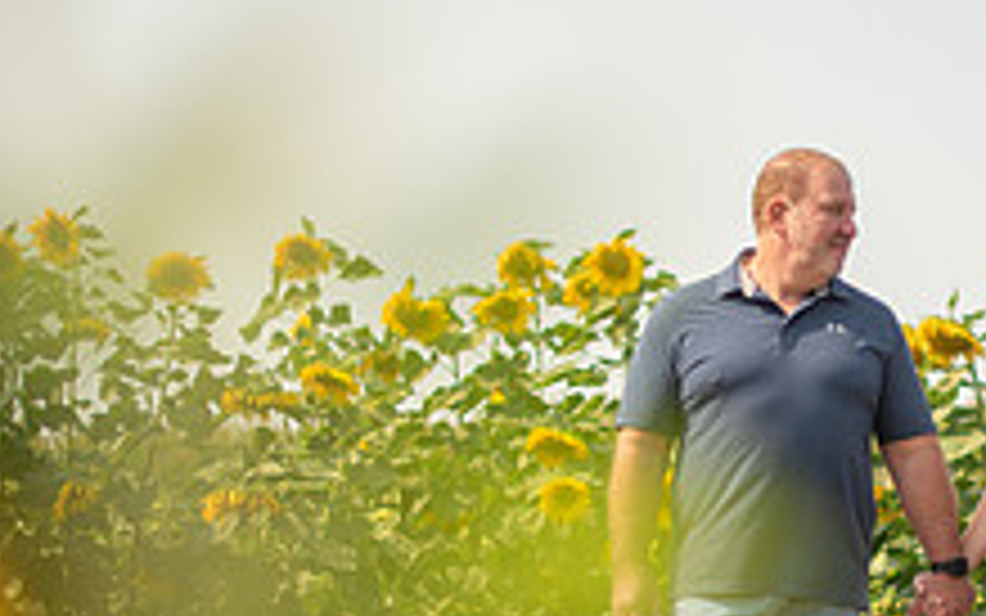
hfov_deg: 14.2
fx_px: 3951
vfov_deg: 8.9
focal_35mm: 147
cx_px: 779
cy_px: 435
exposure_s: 1/4000
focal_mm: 50
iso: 80
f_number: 1.6
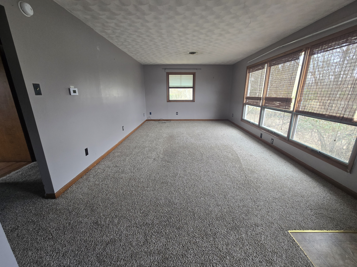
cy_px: 134
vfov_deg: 89.9
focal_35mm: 13
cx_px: 178
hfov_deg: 106.2
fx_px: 134
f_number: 2.2
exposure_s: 1/60
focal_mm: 2.2
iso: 160
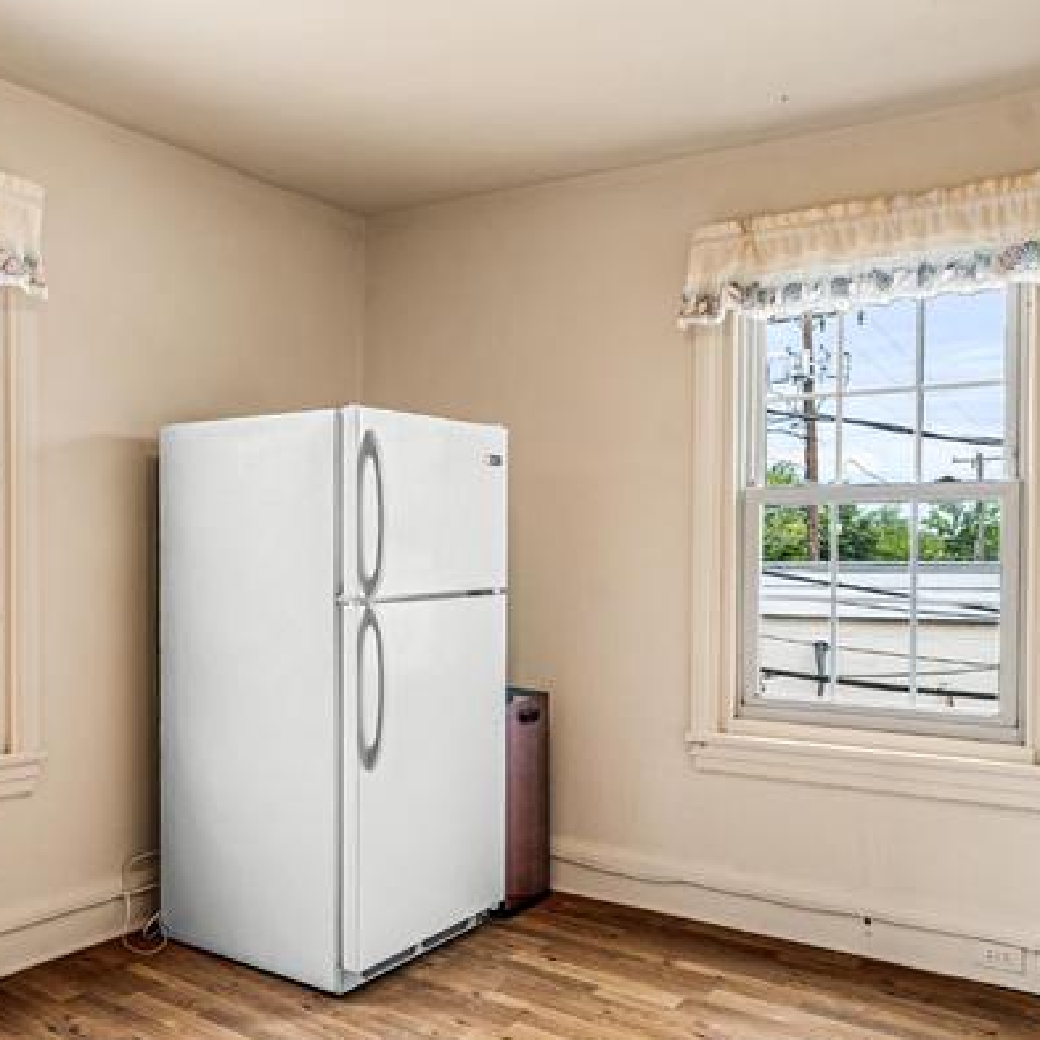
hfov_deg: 51.5
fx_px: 1054
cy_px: 539
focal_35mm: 31
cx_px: 344
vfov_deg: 52.5
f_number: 8
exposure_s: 1/4
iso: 400
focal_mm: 14
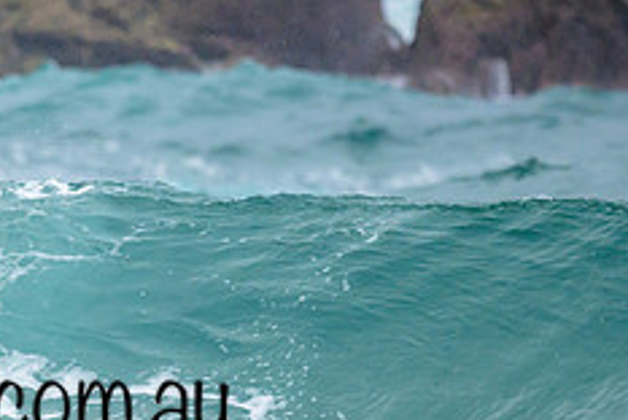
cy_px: 390
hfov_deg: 0.8
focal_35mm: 2734
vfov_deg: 0.5
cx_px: -159
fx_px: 47752
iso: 500
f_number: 6.3
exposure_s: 1/2000
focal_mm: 800
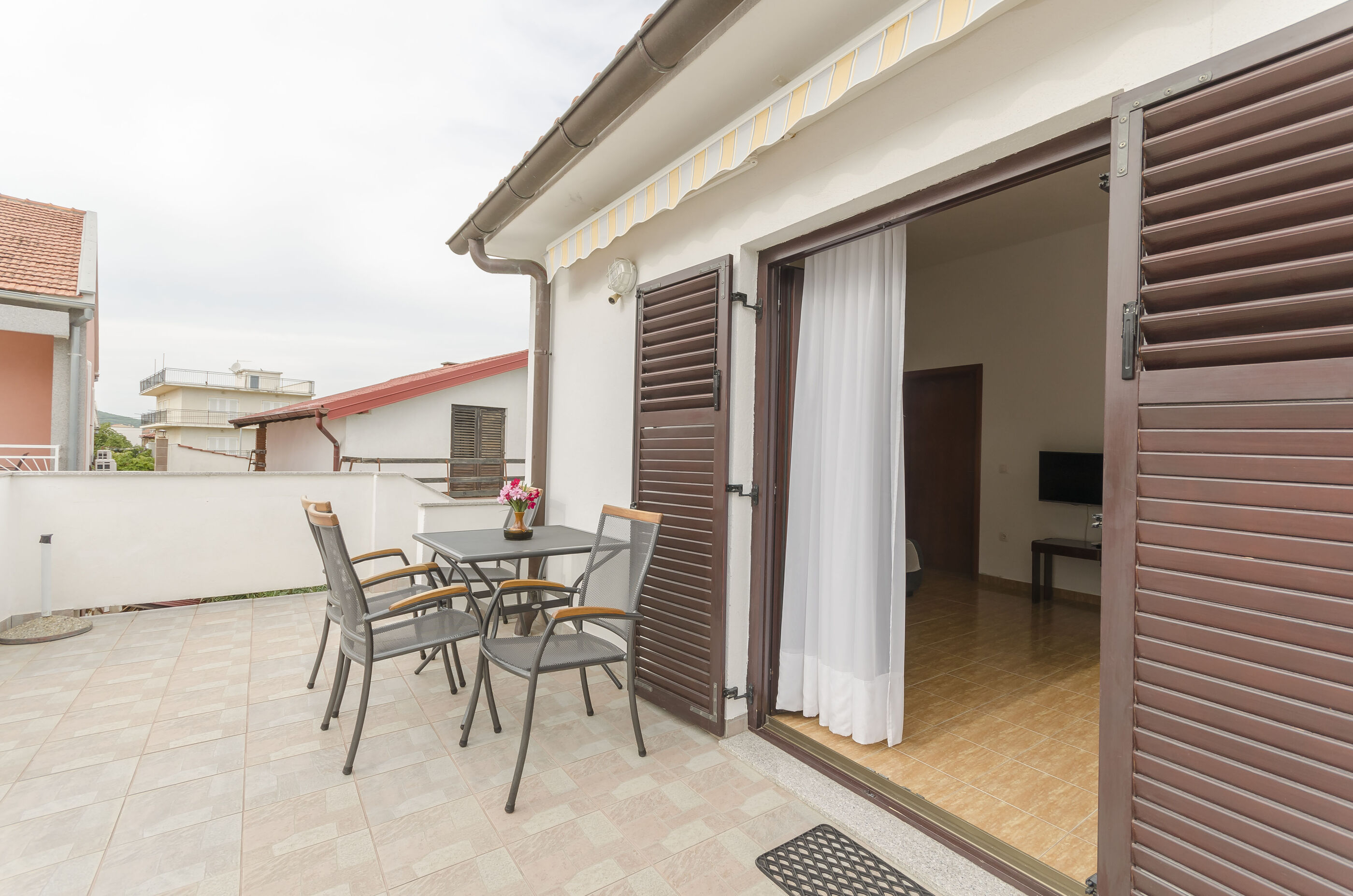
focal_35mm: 15
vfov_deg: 77.1
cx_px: 676
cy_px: 448
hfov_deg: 100.5
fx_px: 563
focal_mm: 10
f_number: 8
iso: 125
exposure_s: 1/100
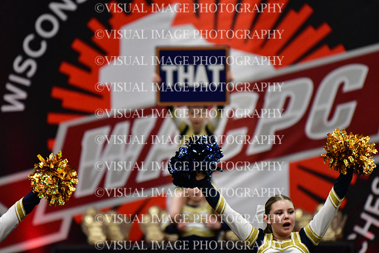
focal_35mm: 300
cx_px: 190
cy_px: 126
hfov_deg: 6.9
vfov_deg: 4.6
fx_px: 3159
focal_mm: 200
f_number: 2.8
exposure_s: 1/800
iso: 4000
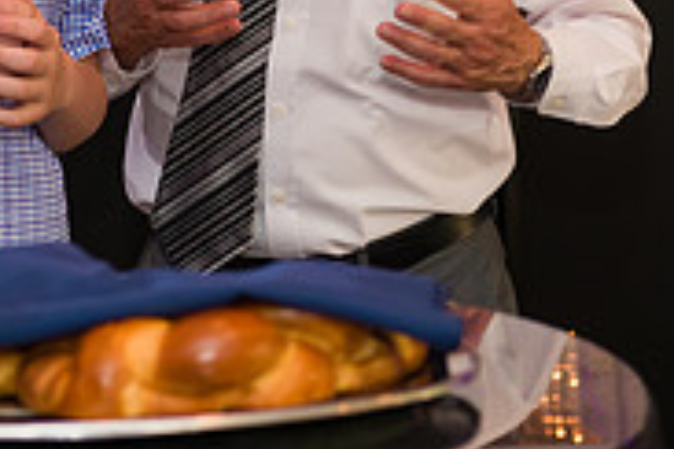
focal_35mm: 190
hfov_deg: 10.8
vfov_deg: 7.2
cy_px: -123
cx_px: 228
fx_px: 3557
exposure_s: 1/125
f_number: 3.2
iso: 1250
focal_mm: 60
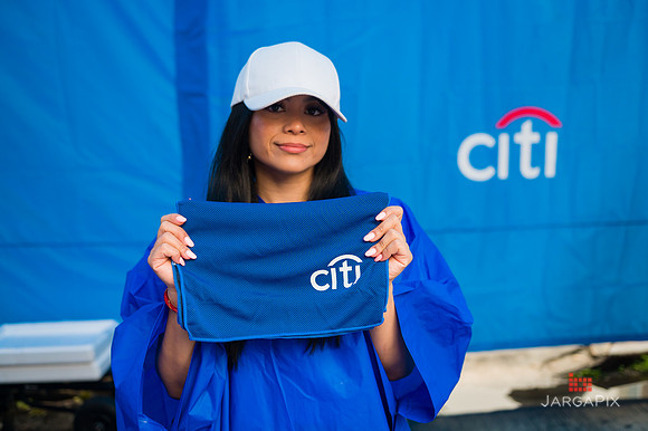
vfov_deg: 37.8
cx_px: 324
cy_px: 216
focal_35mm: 35
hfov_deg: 54.5
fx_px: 630
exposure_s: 1/500
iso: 400
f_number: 3.2
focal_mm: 35
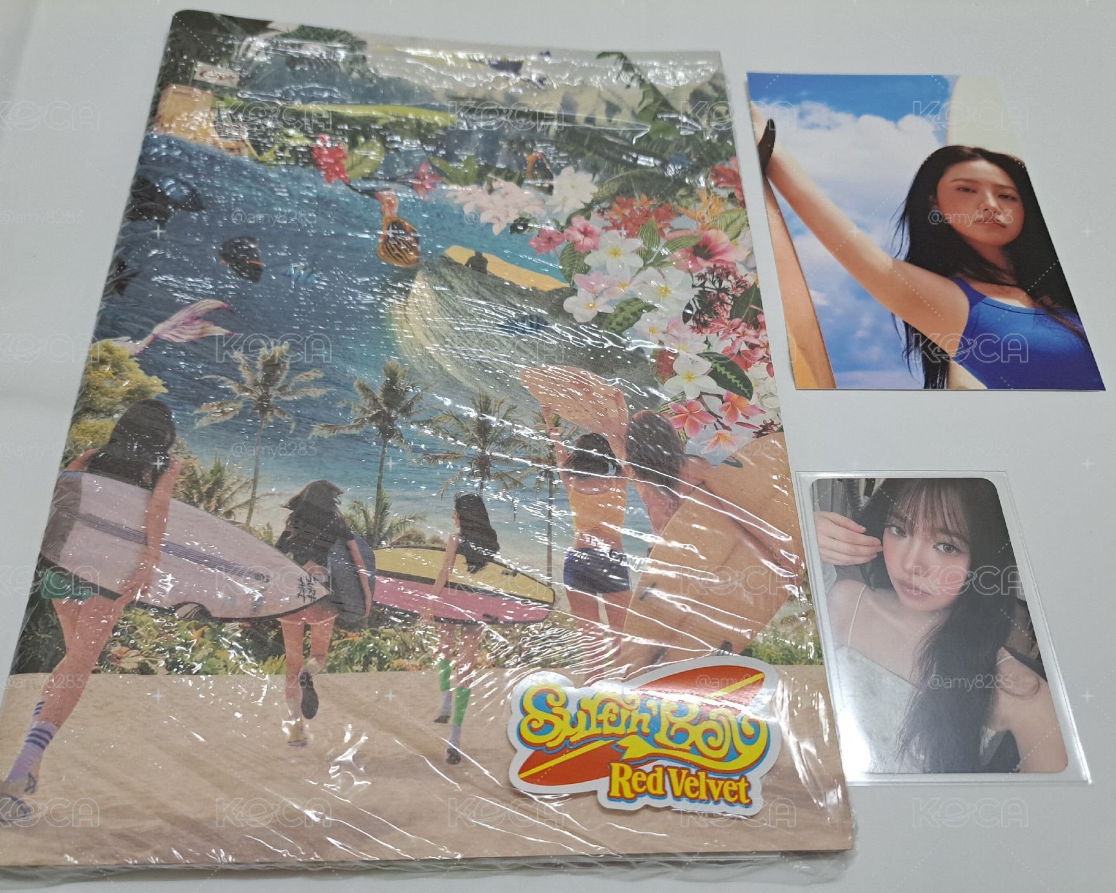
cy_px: 463
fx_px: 859
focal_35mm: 26
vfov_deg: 54.9
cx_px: 545
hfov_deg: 66.0
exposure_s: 1/40
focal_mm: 5.23
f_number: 1.8
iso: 250
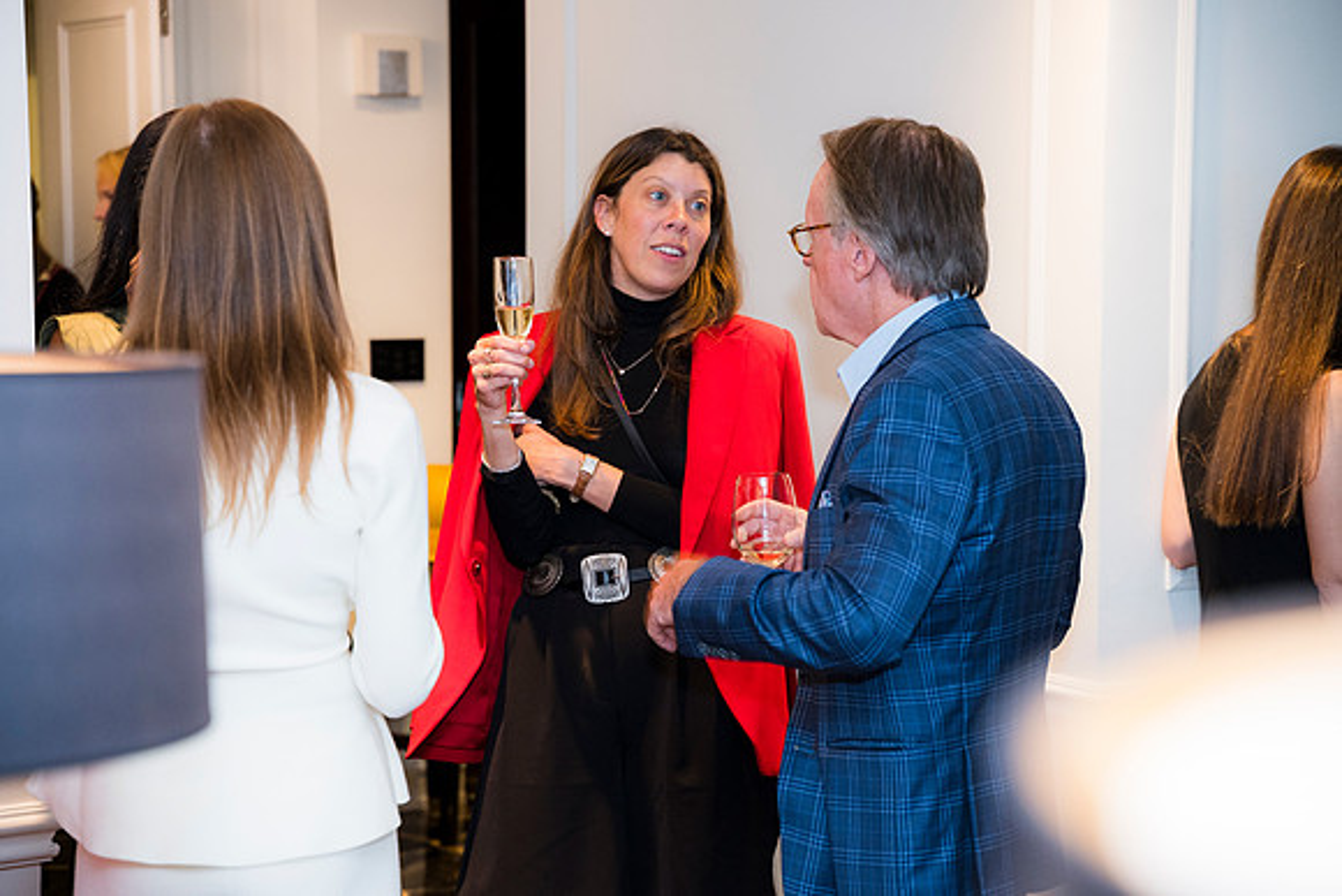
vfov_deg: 18.2
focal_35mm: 75
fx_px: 2796
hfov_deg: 27.0
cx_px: 671
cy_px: 448
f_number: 4
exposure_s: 1/100
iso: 1250
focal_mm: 75
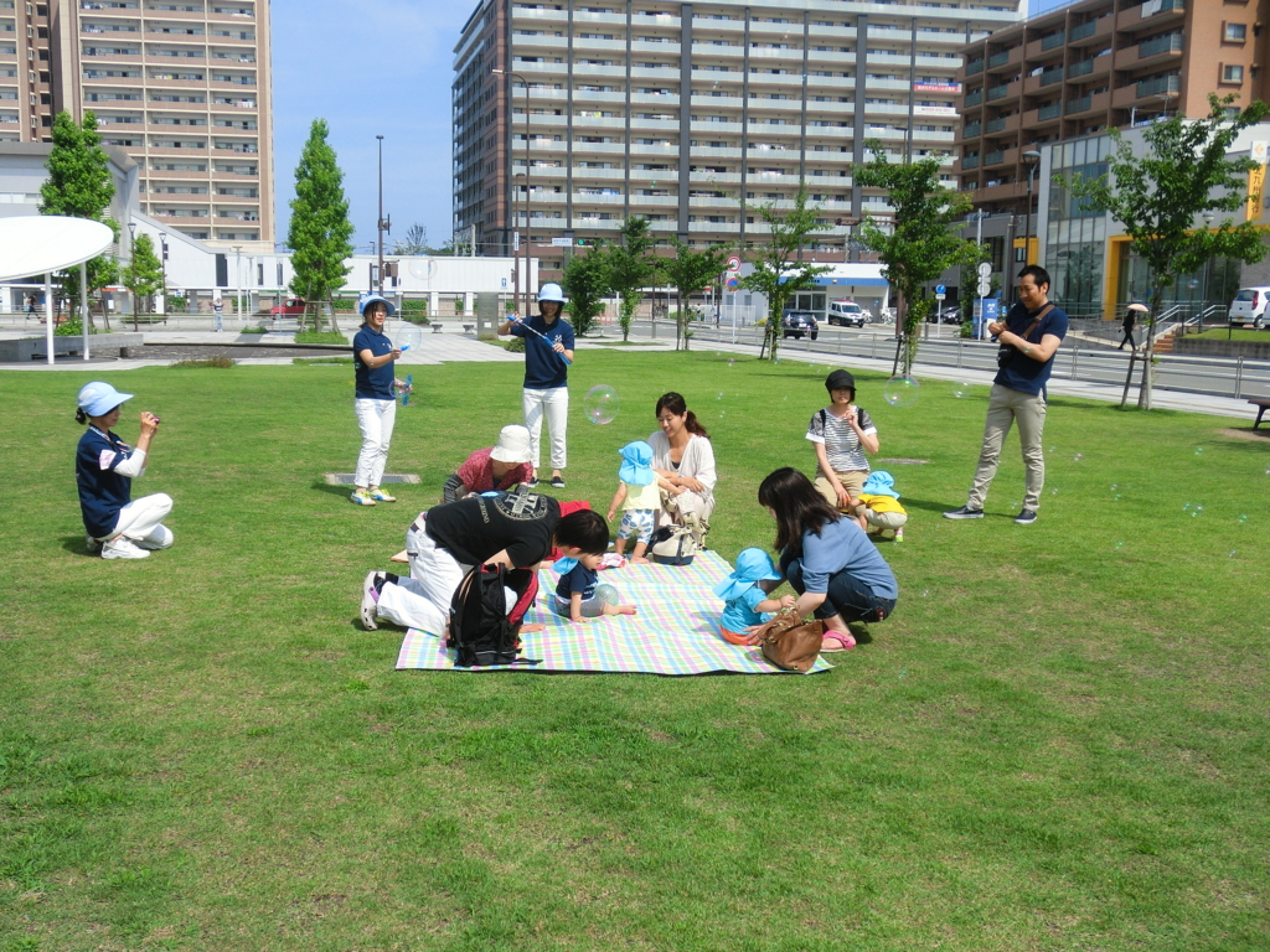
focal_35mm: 35
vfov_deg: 40.7
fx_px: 1284
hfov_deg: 52.6
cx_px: 635
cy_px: 476
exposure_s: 1/125
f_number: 9.1
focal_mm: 6.1
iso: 100
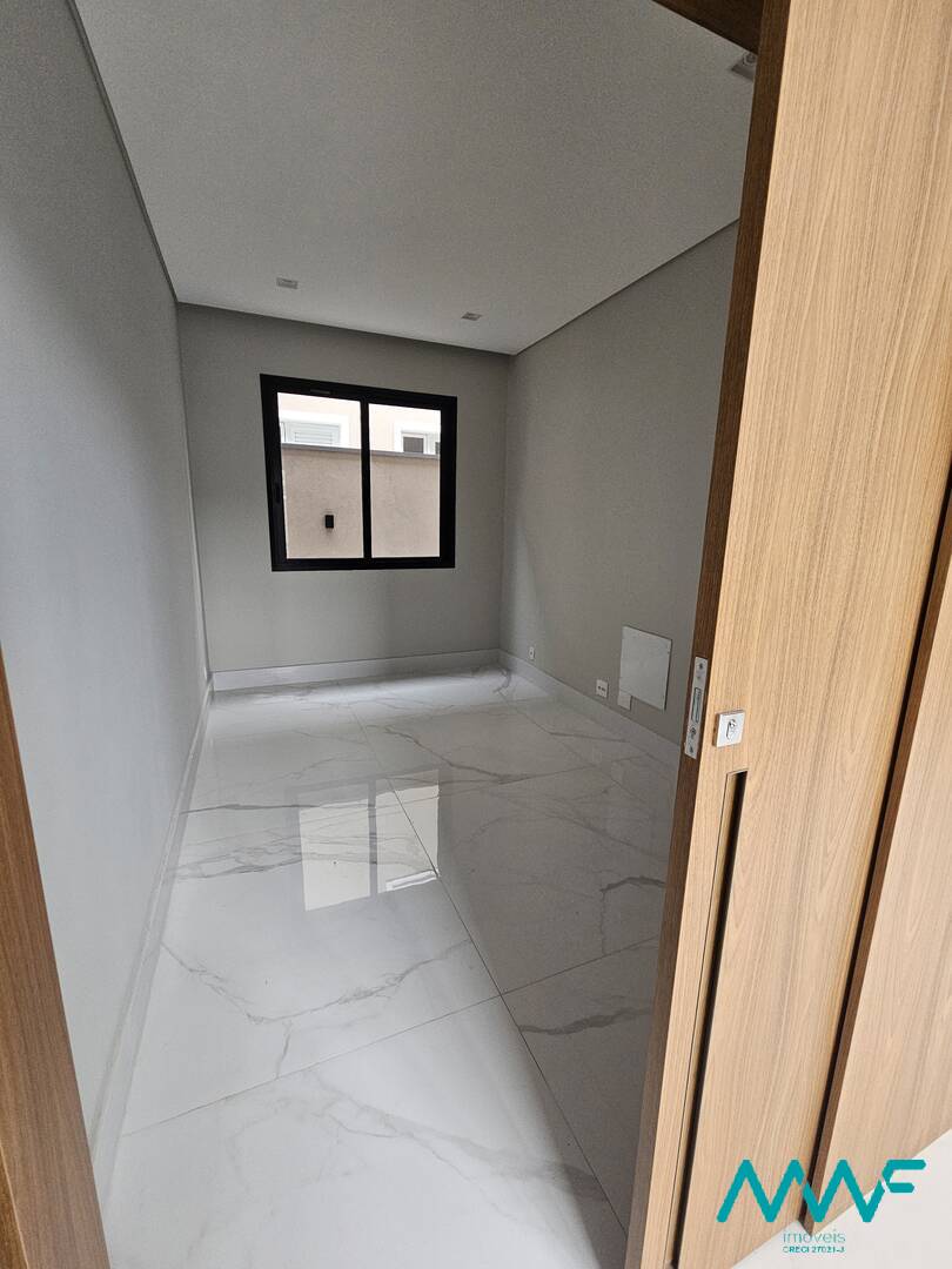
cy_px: 634
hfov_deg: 89.9
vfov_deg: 106.2
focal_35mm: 13
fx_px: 477
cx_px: 476
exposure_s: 1/207
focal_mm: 2.2
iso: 160
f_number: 2.2
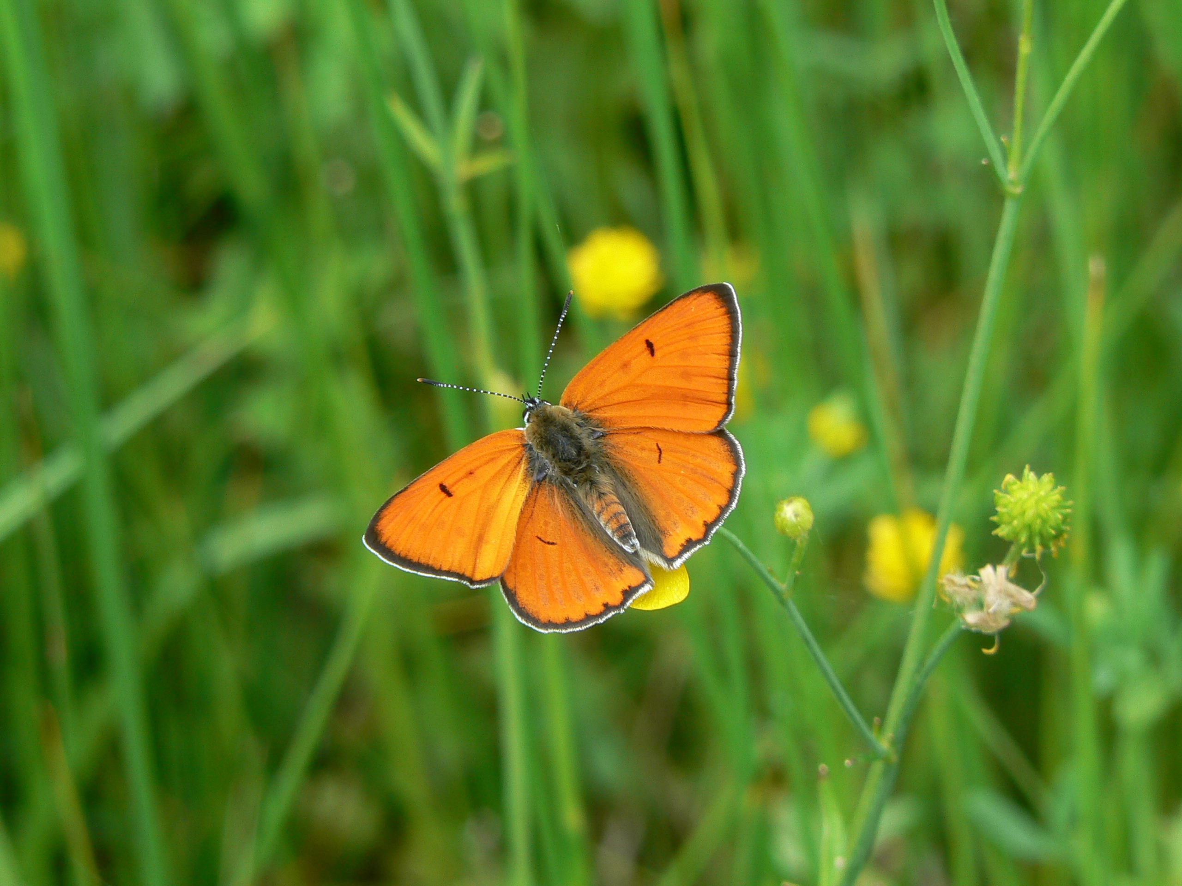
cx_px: 591
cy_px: 443
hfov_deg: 4.6
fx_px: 14751
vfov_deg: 3.4
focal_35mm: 432
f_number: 8
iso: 80
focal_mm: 72
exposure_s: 1/30
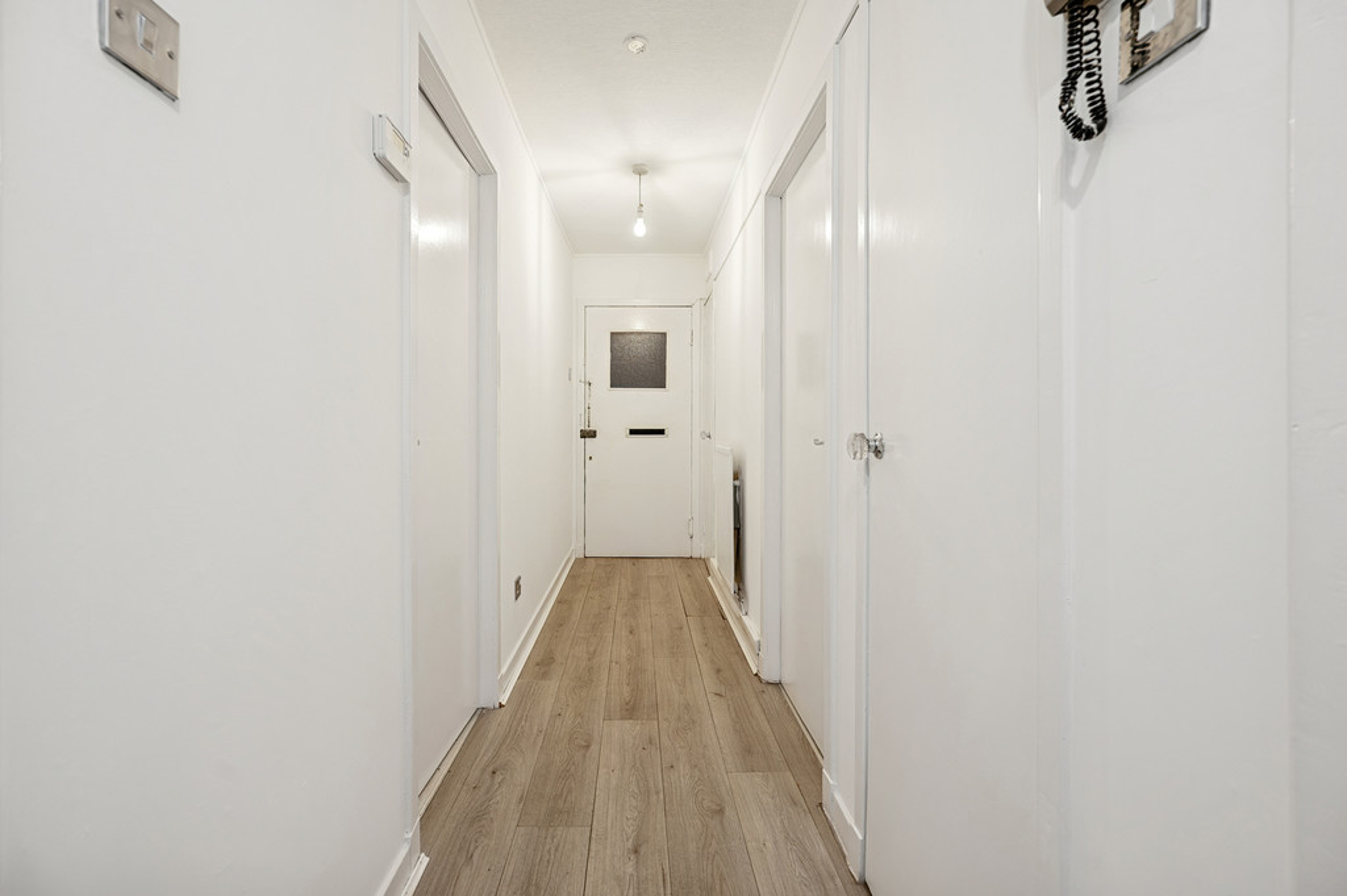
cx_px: 674
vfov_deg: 81.1
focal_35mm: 14
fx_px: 523
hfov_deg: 104.3
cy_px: 448
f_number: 5.6
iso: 800
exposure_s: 1/60
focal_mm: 14
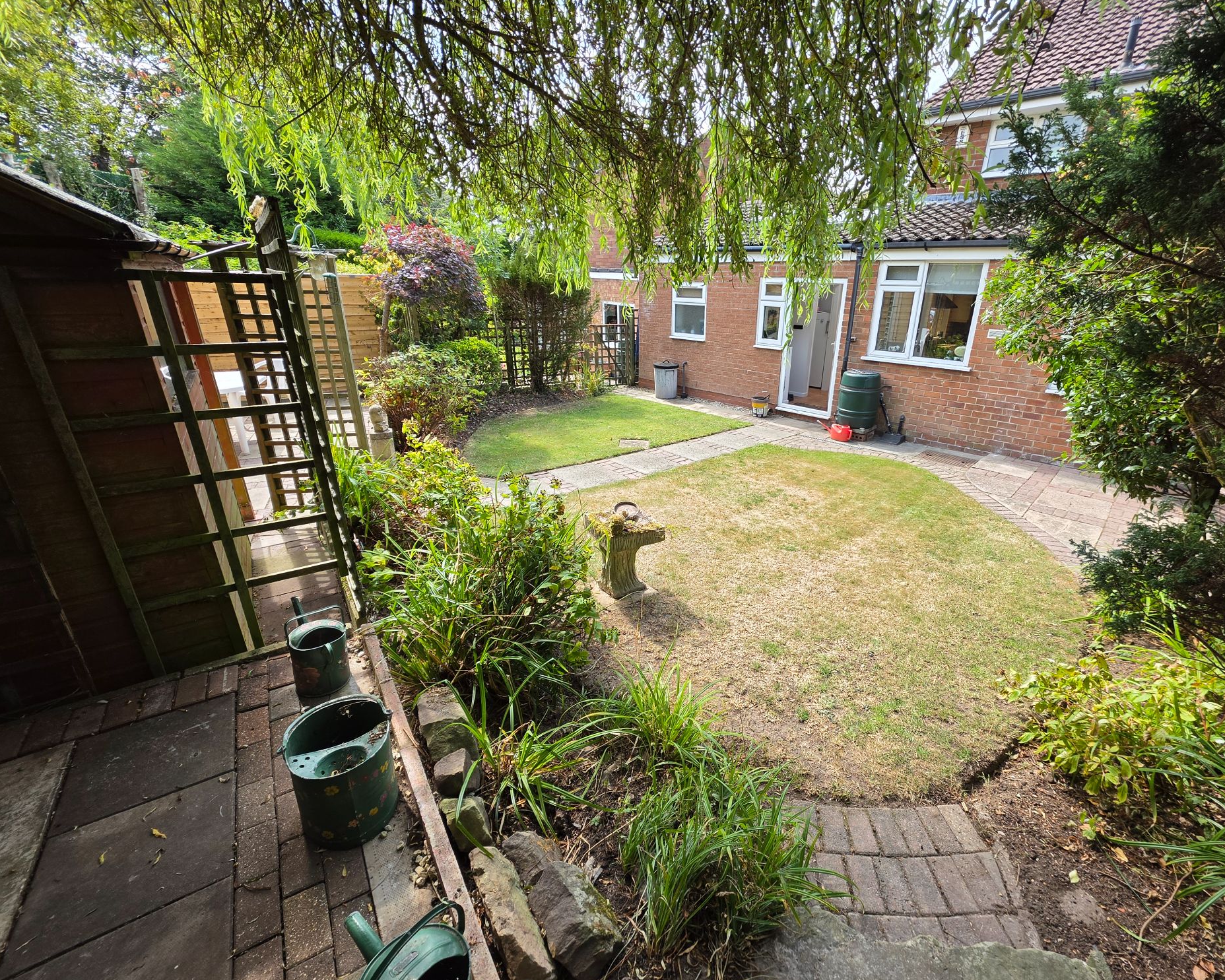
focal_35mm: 14
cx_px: 674
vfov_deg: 88.0
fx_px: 508
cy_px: 488
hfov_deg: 100.4
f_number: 1.9
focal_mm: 2.2
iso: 32
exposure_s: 1/329
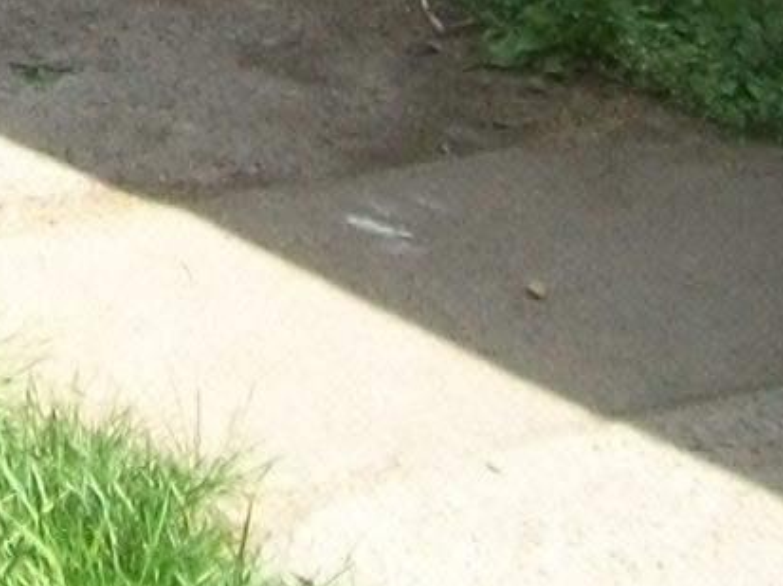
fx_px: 4543
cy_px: -1134
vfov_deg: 6.7
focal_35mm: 201
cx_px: -720
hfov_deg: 9.3
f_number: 2.9
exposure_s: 1/400
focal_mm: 5.7
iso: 80
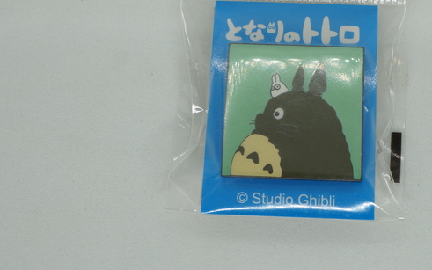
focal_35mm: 87
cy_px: 14
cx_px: 287
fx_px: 1024
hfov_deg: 23.7
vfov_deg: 14.8
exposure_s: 1/30
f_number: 8
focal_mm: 28
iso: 200
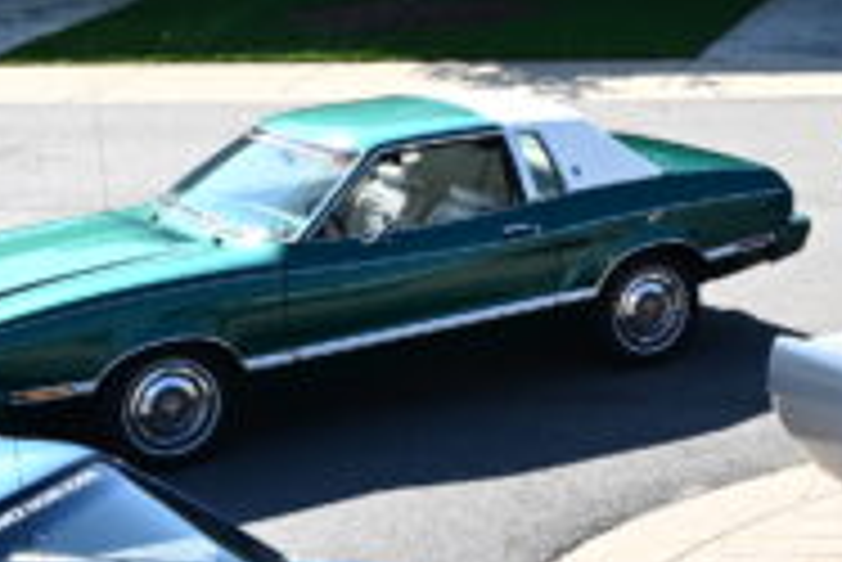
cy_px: 272
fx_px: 2756
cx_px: 1153
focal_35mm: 118
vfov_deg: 11.7
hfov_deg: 16.3
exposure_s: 1/250
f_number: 8
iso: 125
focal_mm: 21.5
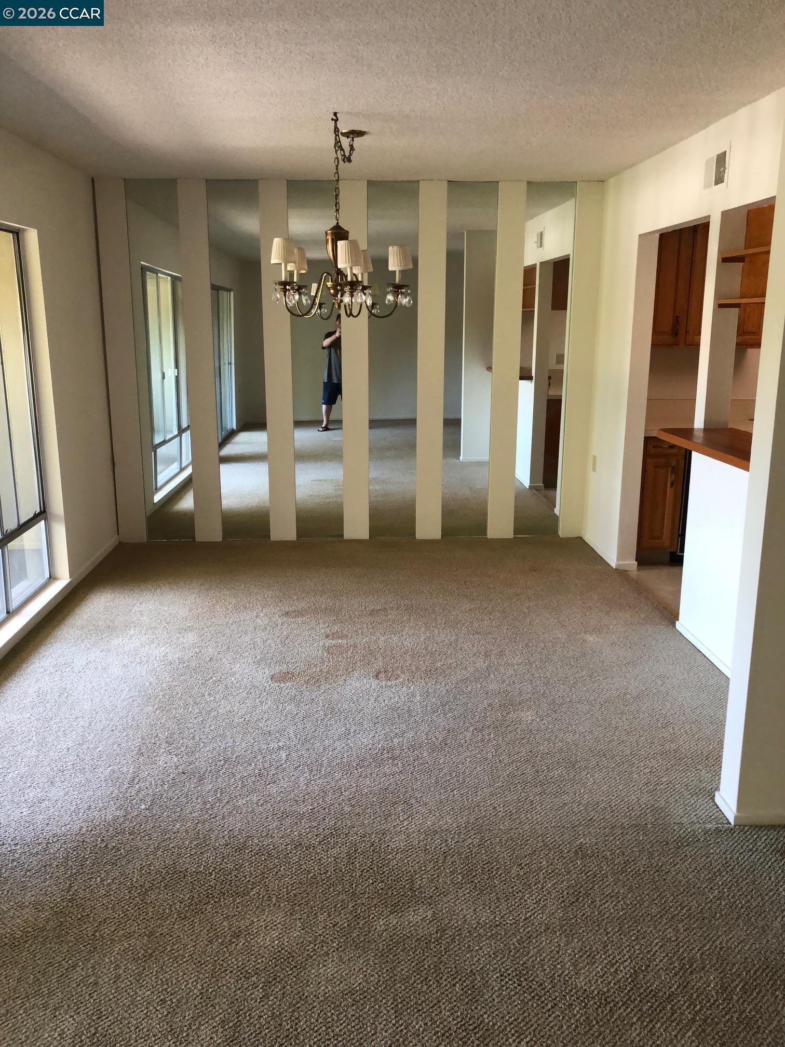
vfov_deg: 63.4
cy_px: 524
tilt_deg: -13.2
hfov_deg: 49.7
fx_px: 847
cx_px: 392
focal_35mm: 28
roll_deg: -0.1
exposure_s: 1/60
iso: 125
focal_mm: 3.99
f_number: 1.8
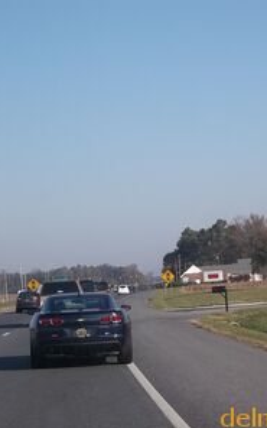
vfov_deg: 19.6
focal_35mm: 106
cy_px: 214
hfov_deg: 12.3
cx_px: 191
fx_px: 1234
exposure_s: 1/640
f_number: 3.9
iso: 80
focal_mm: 13.2
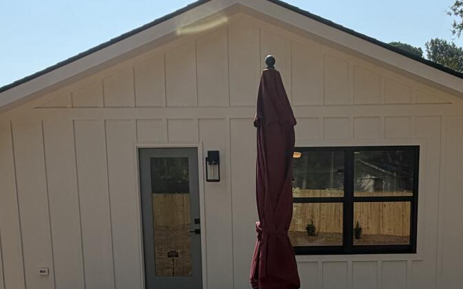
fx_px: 555
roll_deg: -0.4
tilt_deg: -8.5
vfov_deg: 27.1
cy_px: 307
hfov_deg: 45.1
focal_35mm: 44
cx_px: 274
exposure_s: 1/1068
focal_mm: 2.22
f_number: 2.2
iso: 20
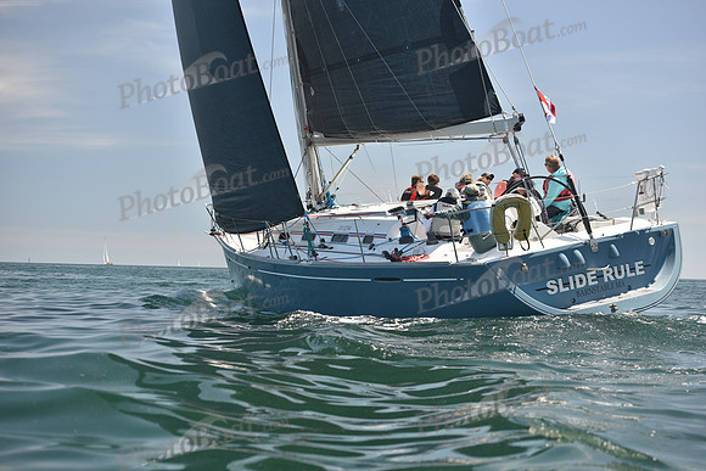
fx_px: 1373
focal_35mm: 70
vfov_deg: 19.5
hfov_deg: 28.8
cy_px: 236
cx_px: 353
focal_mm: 70
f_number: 3.5
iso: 250
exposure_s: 1/800
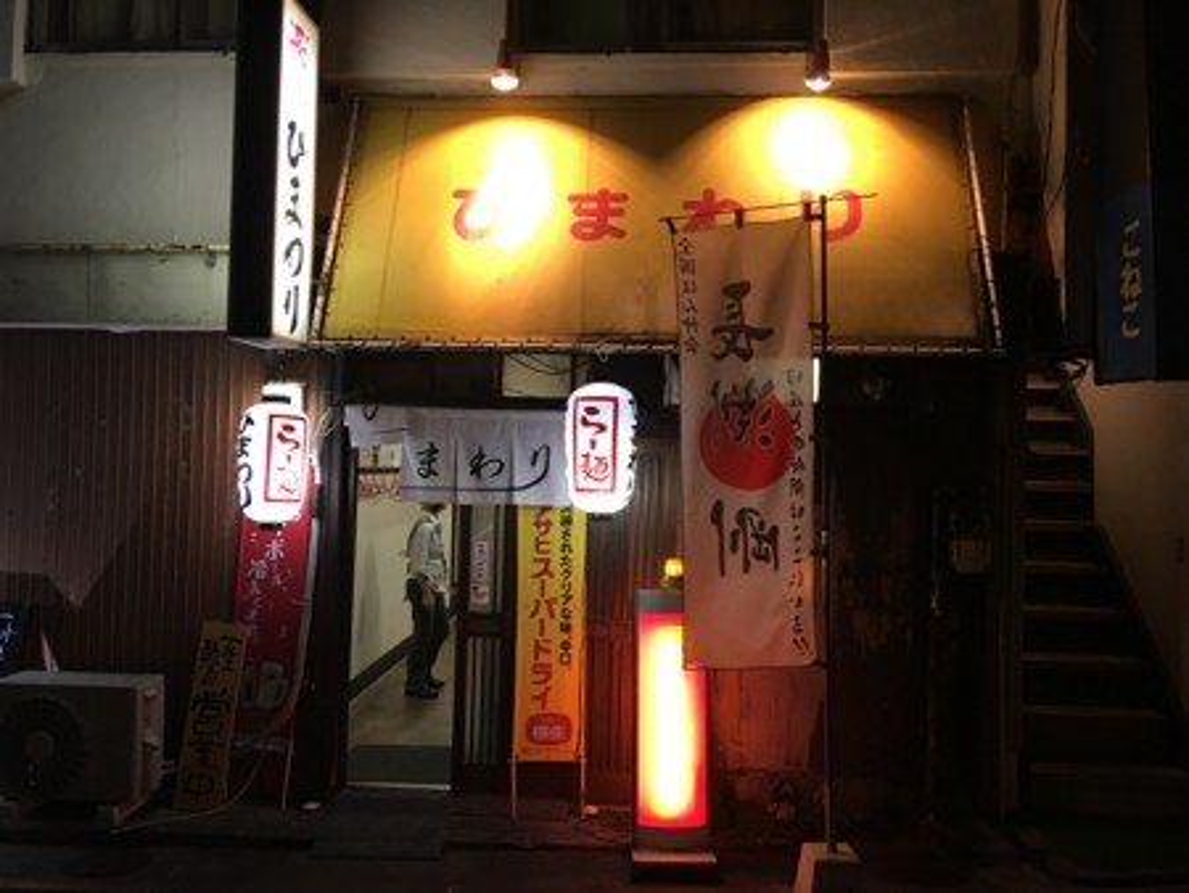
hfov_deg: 61.6
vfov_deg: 48.3
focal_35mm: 29
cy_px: 446
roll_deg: -2.2
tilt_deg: +1.2
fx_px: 997
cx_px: 594
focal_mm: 4.15
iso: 80
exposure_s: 1/15
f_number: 2.2
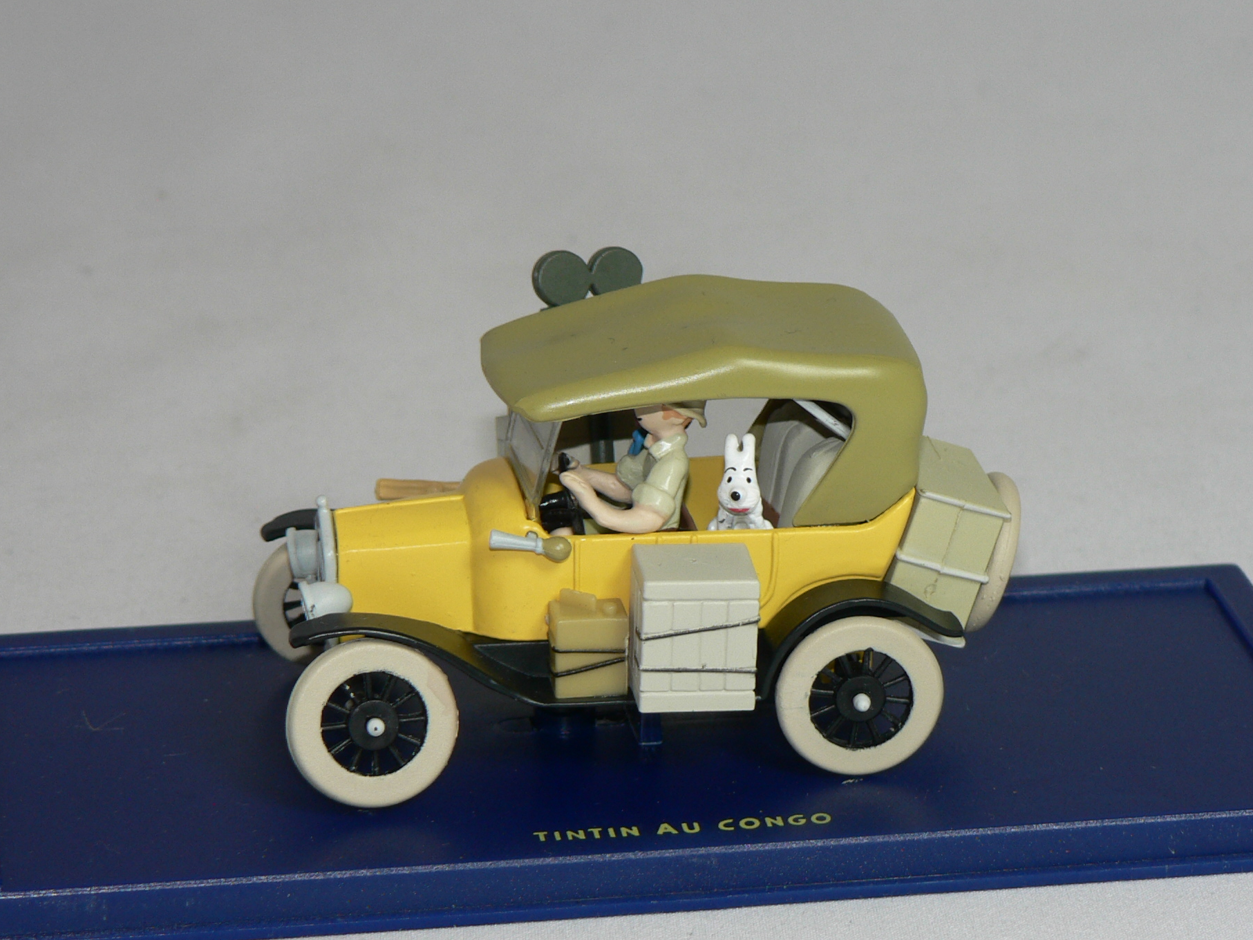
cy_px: 556
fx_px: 5213
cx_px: 699
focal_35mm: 144
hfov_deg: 13.7
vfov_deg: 10.3
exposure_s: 1/60
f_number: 3.2
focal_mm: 16.9
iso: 80
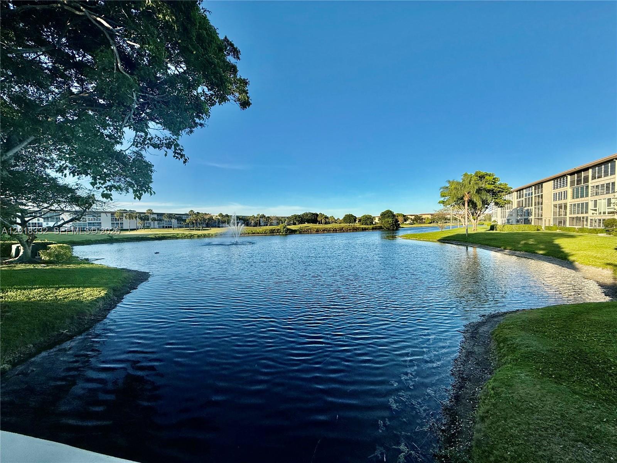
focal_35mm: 14
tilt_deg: -1.5
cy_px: 232
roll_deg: +0.9
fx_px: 250
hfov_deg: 102.1
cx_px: 308
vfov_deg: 85.7
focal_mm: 2.22
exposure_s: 1/1464
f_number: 2.2
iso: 50
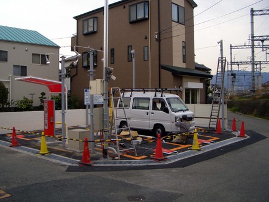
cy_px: 101
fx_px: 272
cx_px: 134
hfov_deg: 52.6
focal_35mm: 35
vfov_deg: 40.7
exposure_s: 1/320
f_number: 4.3
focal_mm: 5.8
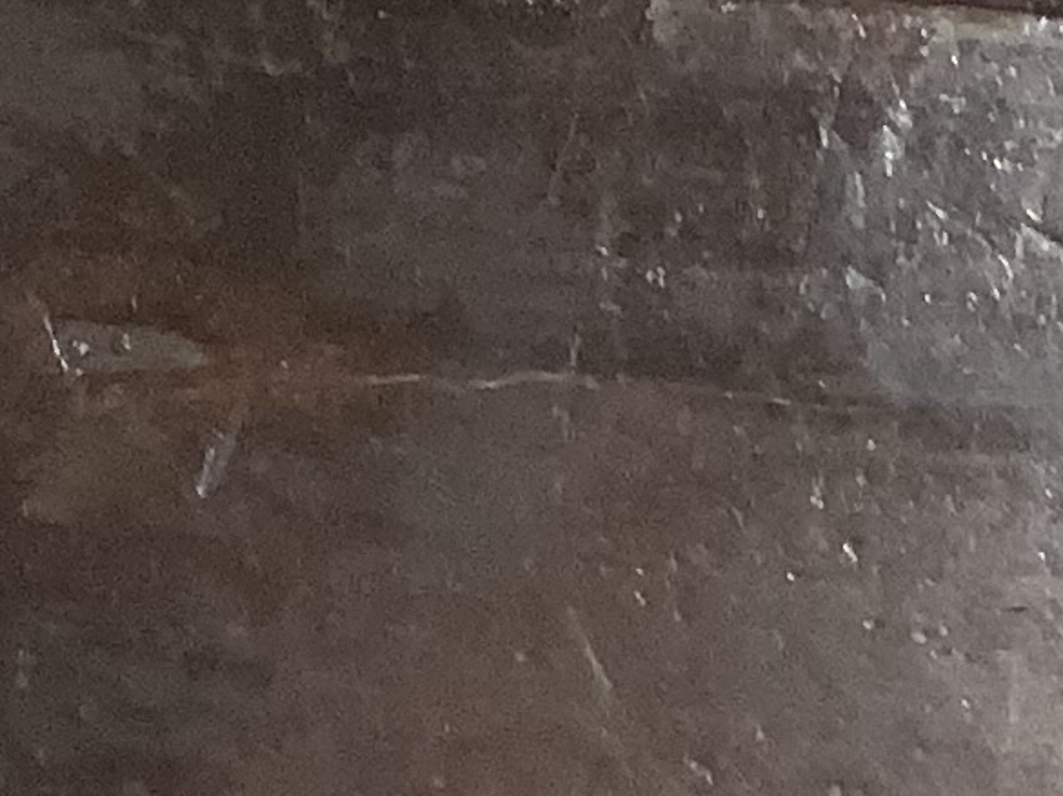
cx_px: -556
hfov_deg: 9.6
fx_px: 6138
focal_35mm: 200
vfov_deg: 7.4
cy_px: 15
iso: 40
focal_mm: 3
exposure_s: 1/33
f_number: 1.8
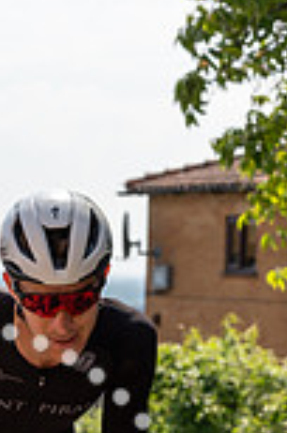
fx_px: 2042
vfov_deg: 12.1
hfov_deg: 8.0
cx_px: -6
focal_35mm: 170
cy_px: 340
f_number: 4.5
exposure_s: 1/1000
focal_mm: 58
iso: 100
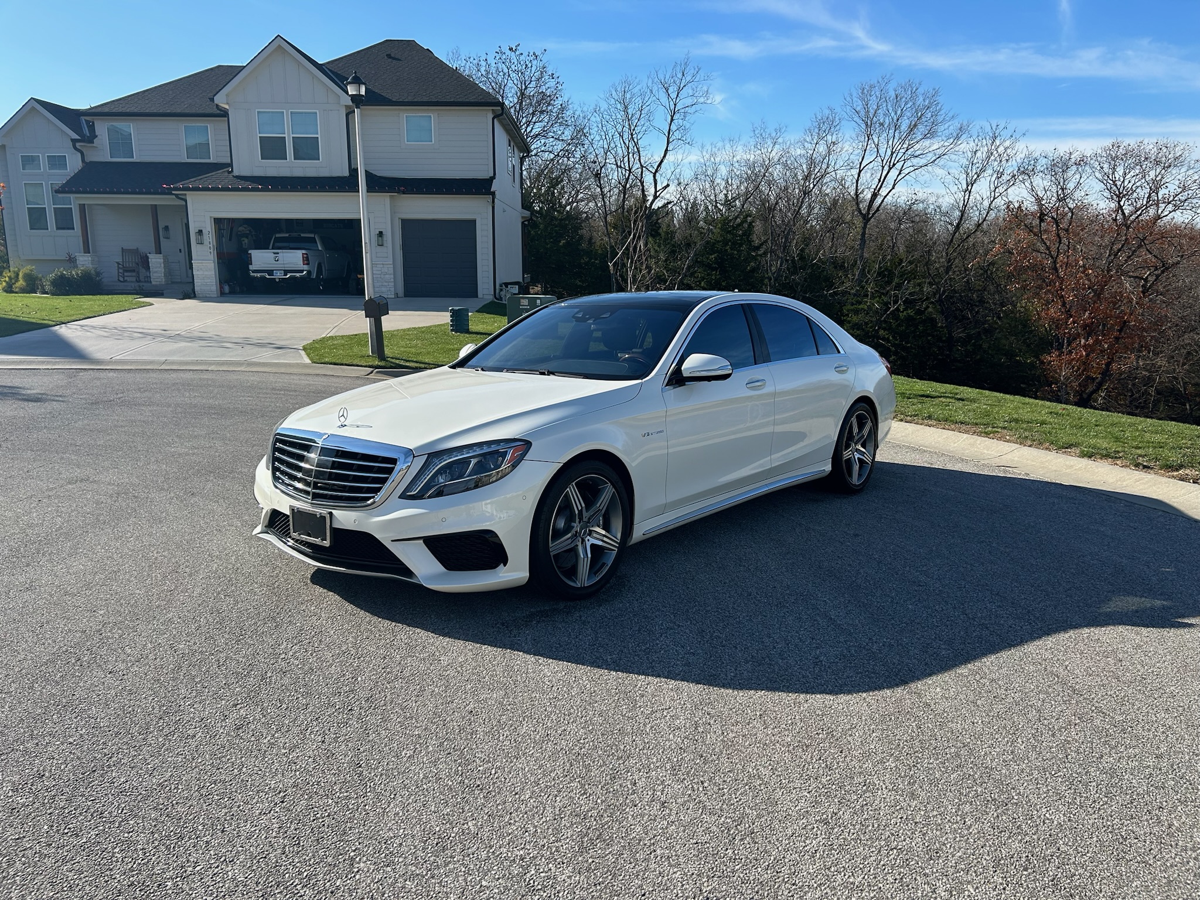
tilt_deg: -12.1
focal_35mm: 26
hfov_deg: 67.3
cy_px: 450
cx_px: 600
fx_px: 901
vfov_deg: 53.1
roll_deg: +0.4
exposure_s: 1/2915
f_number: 1.5
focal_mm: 5.7
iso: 50
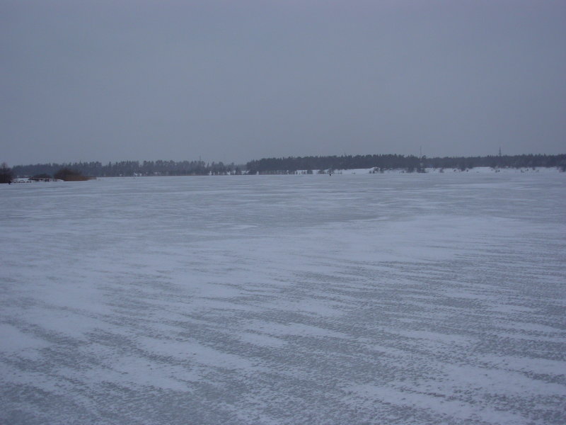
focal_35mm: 38
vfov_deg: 37.7
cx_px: 283
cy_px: 212
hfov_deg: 49.0
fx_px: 621
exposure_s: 1/627
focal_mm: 6.3
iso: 50
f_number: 2.9
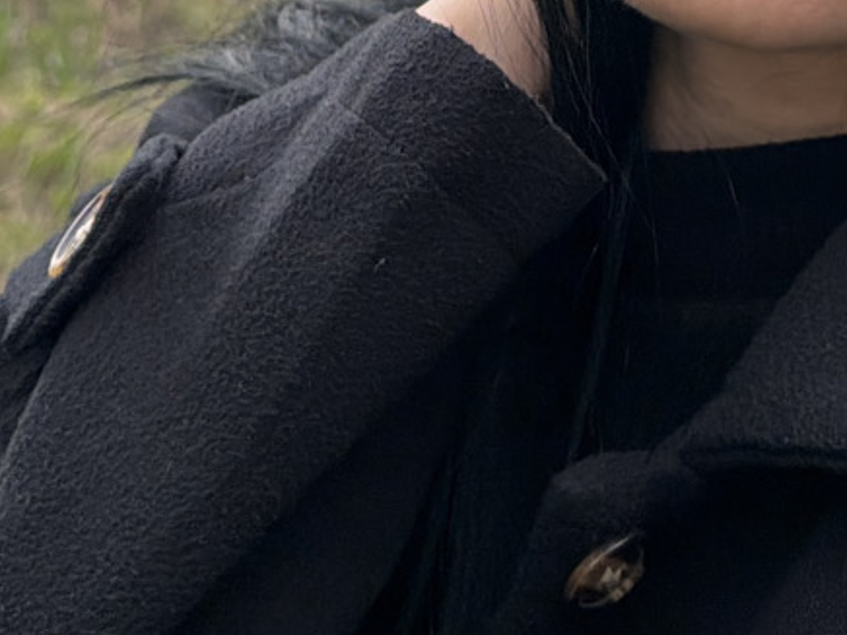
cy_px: -577
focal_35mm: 110
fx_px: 2692
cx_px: 414
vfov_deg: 12.1
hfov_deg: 17.9
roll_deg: +2.1
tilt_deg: +2.1
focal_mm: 6.76
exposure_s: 1/955
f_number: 1.78
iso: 100
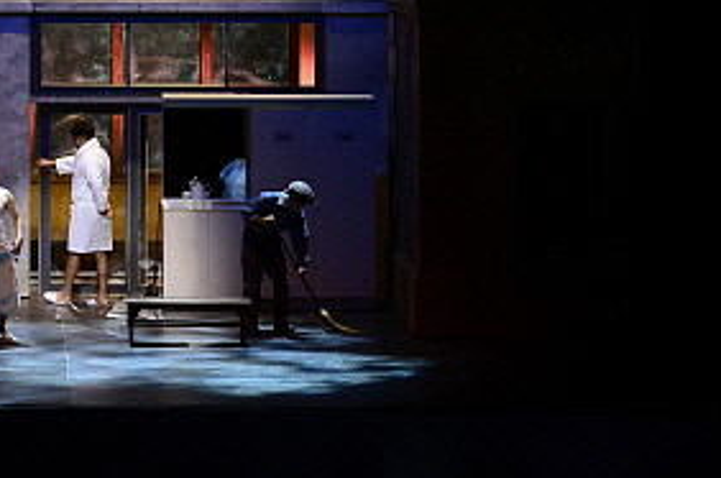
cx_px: -112
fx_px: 3479
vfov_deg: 7.8
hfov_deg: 11.6
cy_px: -46
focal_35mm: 174
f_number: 2.8
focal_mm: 70
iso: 1250
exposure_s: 1/50
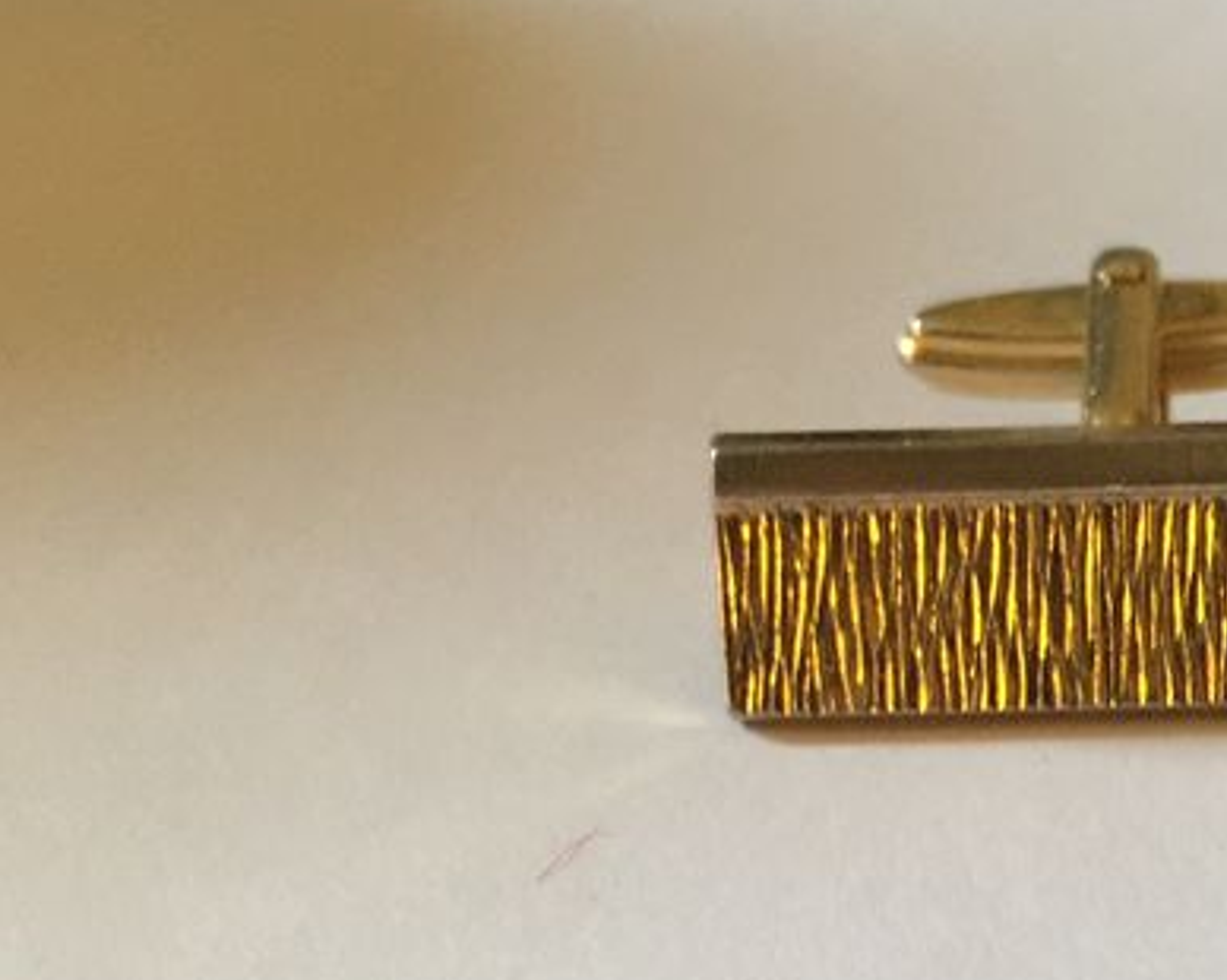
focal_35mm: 73
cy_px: 948
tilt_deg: -35.8
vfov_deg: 20.4
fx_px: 2650
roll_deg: -0.9
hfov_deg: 23.8
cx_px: 1471
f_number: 2.2
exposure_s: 1/10
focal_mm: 4.15
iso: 125
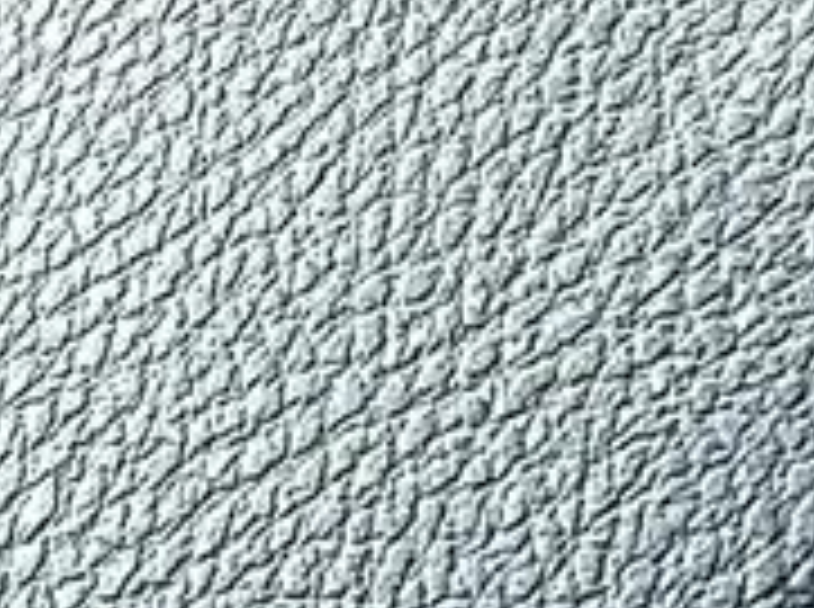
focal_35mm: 186
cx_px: 85
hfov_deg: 10.6
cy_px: -448
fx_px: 4365
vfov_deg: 7.7
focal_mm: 6.86
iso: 80
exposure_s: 1/285
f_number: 1.78
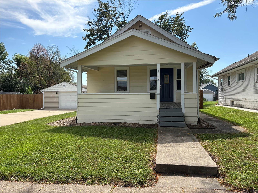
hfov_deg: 67.3
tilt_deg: +2.0
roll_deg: +0.4
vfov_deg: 53.1
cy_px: 96
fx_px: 194
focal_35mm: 26
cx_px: 129
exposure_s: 1/2283
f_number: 1.6
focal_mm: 5.96
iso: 64
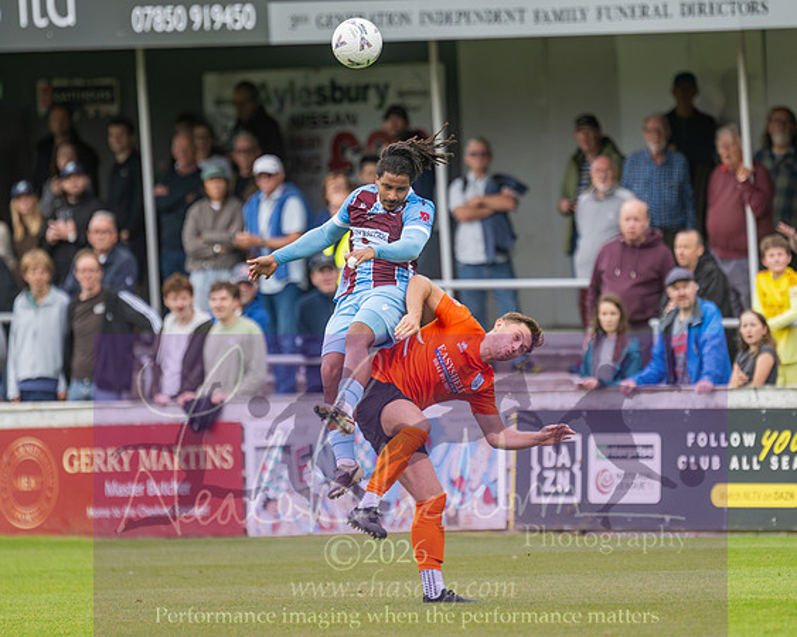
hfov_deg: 3.5
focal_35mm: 559
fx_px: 13183
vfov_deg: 2.8
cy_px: 316
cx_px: 493
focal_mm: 300
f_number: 2.8
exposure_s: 1/1250
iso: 500
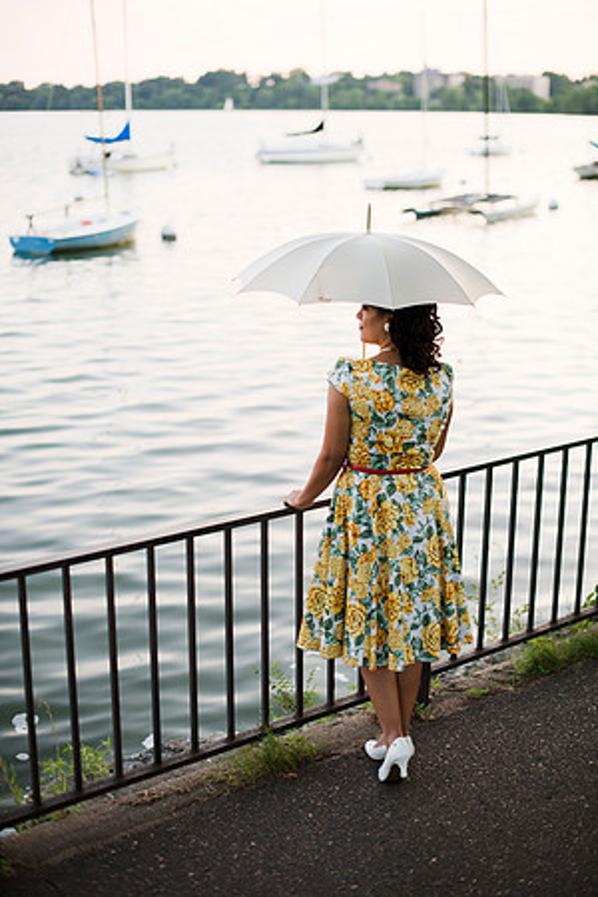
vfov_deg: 39.6
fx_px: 1246
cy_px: 448
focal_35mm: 50
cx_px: 299
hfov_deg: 27.0
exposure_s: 1/200
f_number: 2
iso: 200
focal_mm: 50
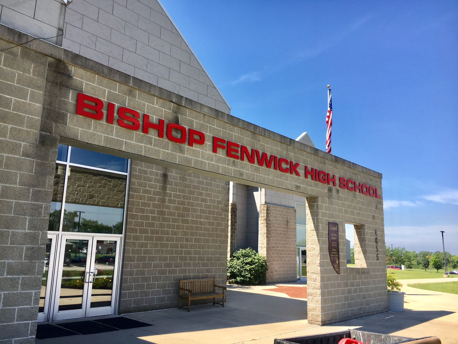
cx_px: 229
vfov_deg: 48.2
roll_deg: -1.6
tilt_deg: +9.6
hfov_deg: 61.7
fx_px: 384
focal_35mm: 29
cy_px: 172
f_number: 2.2
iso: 25
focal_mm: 4.15
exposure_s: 1/864
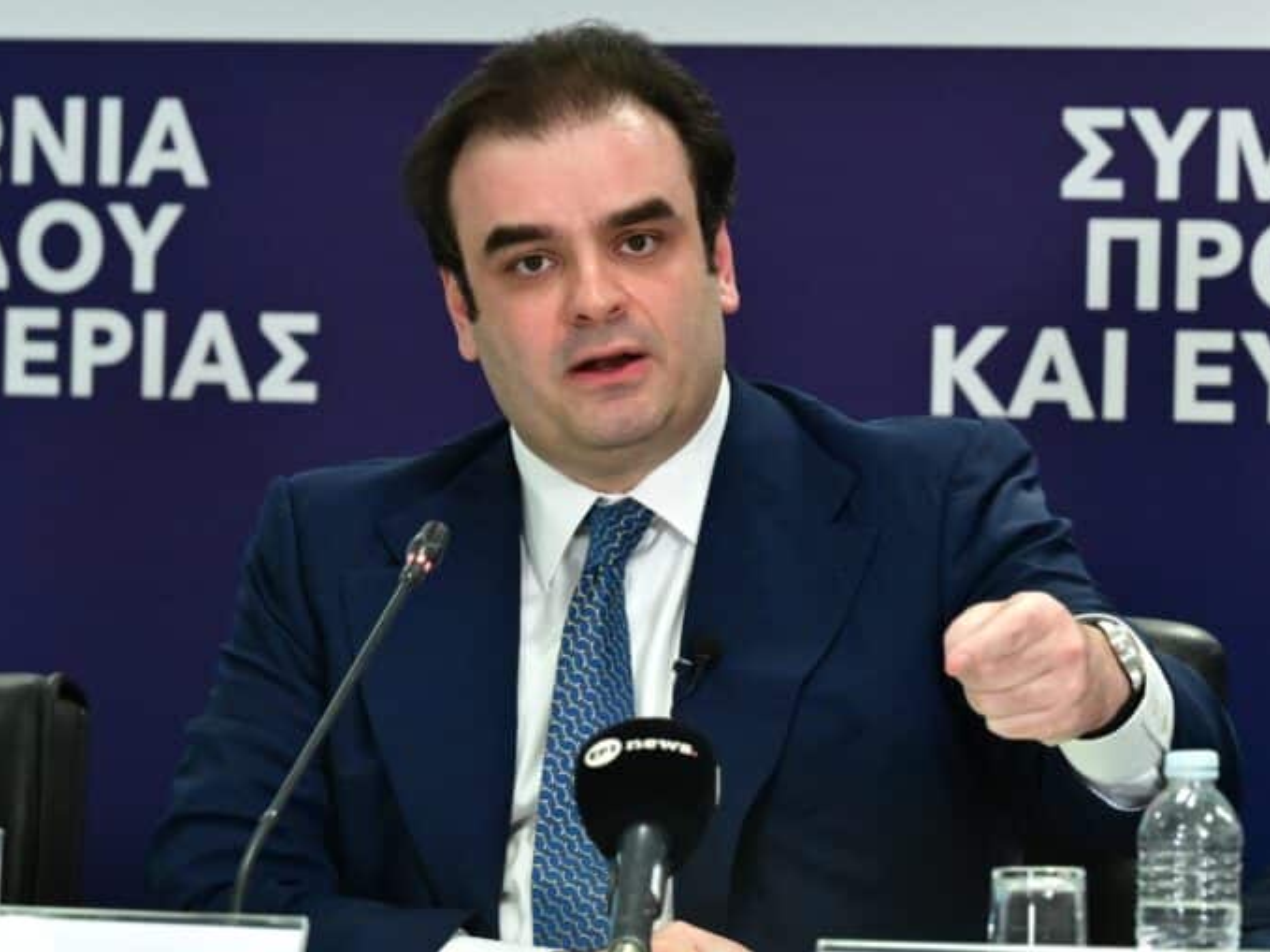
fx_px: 10454
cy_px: 475
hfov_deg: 7.0
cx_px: 713
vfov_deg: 5.2
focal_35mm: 285
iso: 6400
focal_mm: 175
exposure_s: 1/400
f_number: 5.6
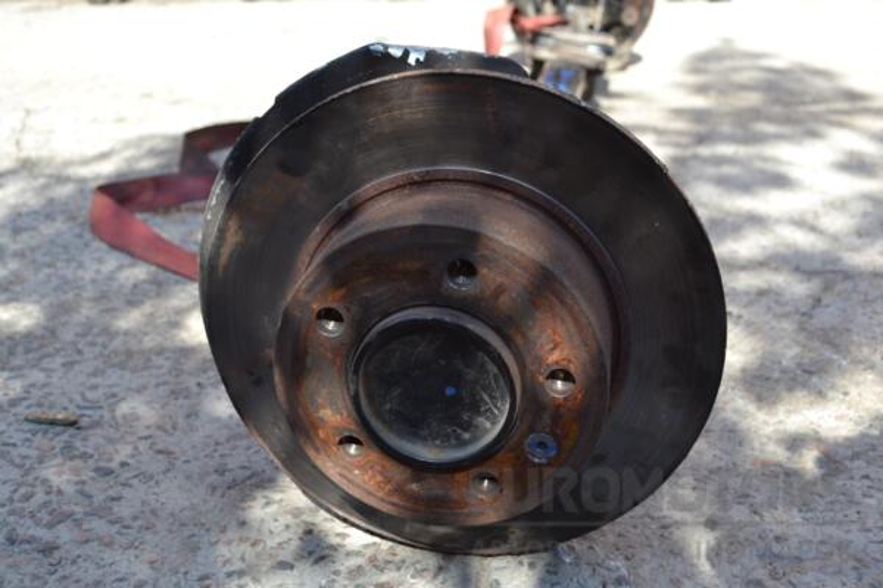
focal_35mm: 39
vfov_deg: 34.2
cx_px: 442
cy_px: 294
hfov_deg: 49.6
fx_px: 957
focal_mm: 26
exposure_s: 1/160
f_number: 6.3
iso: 100
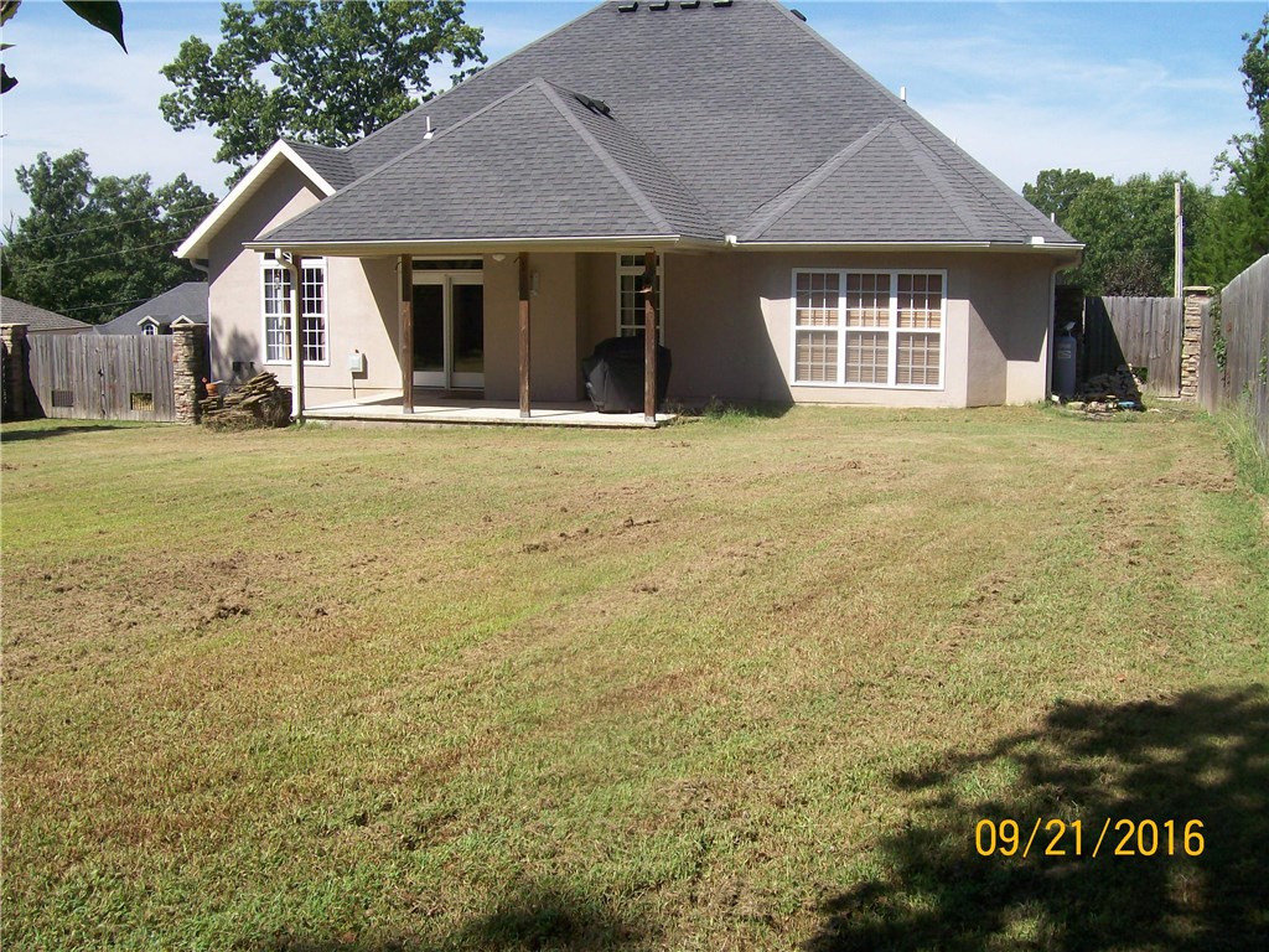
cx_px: 634
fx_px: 1320
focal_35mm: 36
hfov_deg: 51.4
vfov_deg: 39.7
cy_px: 476
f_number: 4.8
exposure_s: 1/501
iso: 80
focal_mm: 6
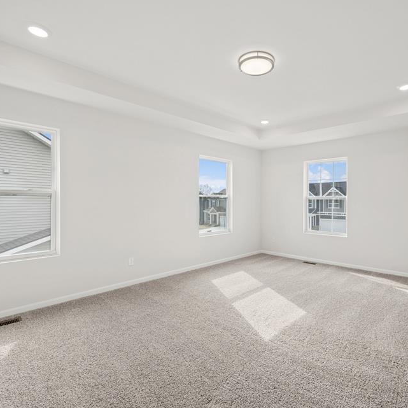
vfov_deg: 77.7
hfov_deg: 77.0
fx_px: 253
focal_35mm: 19
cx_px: 241
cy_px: 201
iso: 64
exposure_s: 1/5
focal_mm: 14
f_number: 9
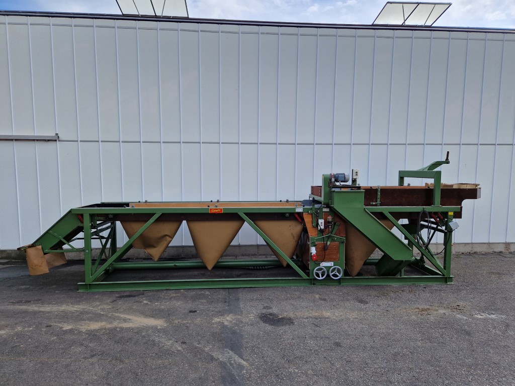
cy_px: 193
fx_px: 342
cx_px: 258
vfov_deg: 58.9
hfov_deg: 73.9
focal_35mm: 23
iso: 50
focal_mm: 5.4
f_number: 1.8
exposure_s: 1/910
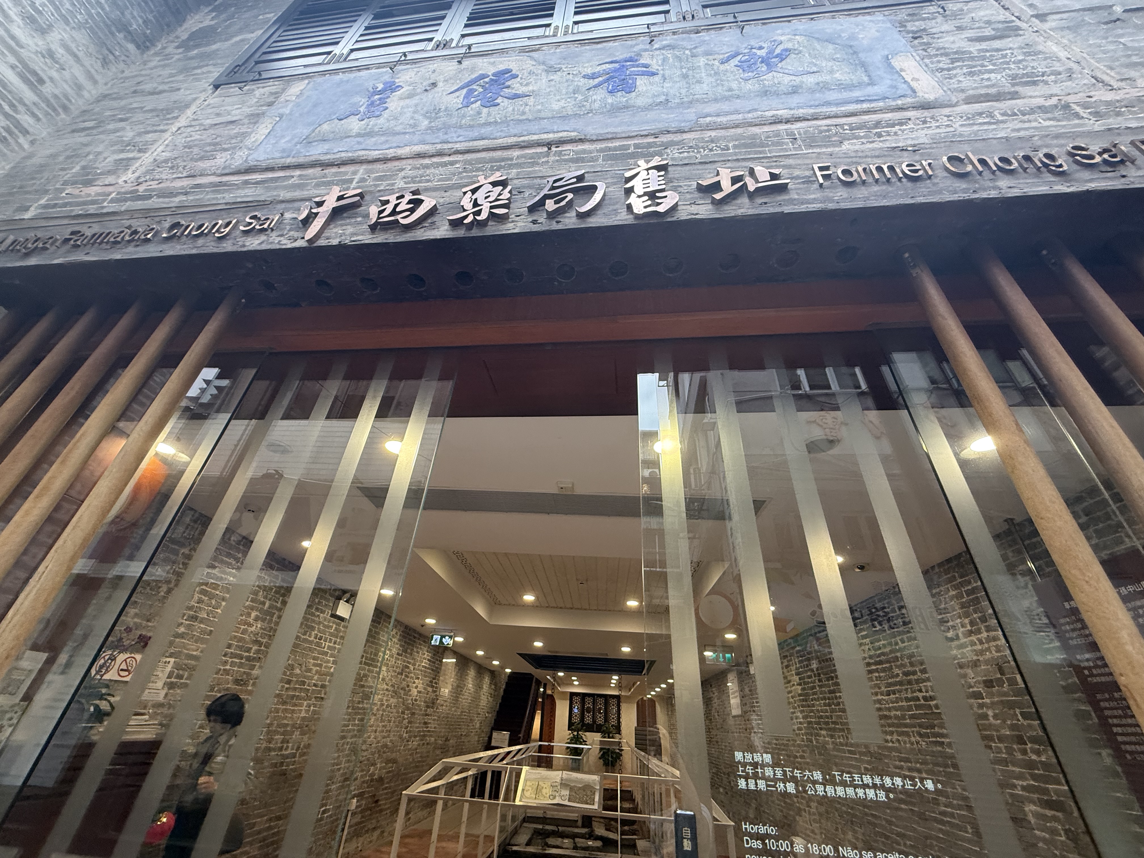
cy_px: 429
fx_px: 463
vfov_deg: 85.7
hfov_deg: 102.1
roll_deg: -5.3
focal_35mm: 14
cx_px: 572
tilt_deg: +33.8
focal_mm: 2.22
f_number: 2.2
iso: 200
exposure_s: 1/100
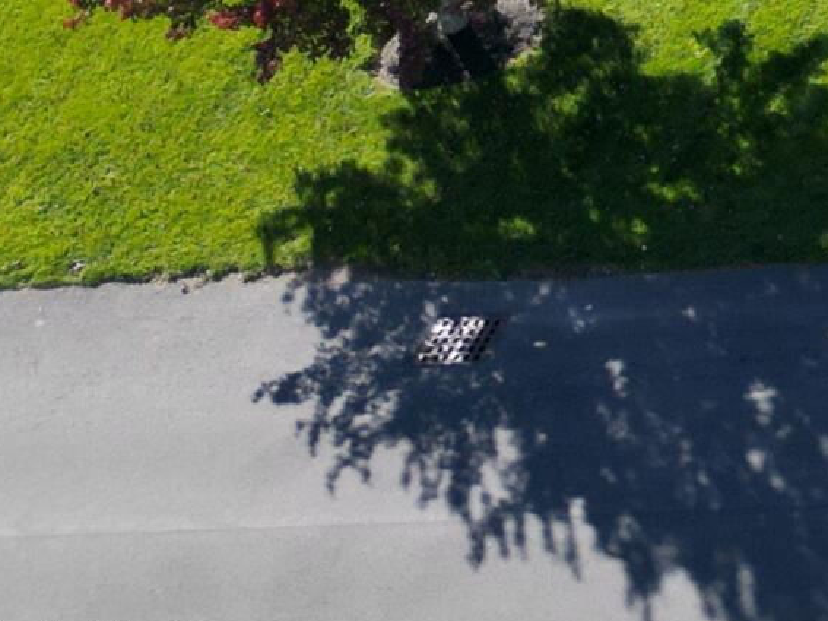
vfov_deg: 10.2
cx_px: 1926
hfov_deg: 12.5
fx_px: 3037
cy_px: -834
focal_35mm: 127
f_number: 1.7
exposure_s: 1/2000
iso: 140
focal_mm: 6.72
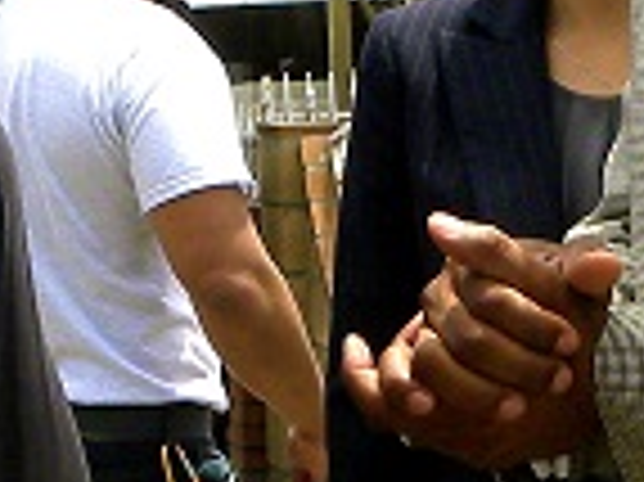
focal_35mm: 102
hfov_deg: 19.2
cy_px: -45
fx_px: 1896
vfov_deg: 14.2
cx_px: 212
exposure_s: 1/610
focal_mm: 4.6
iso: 64
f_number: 3.5
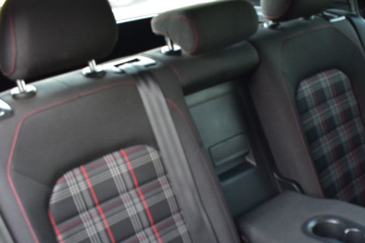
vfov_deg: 28.4
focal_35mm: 46
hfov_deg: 42.5
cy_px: 205
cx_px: 227
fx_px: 466
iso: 720
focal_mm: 18
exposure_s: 1/15
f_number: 6.3
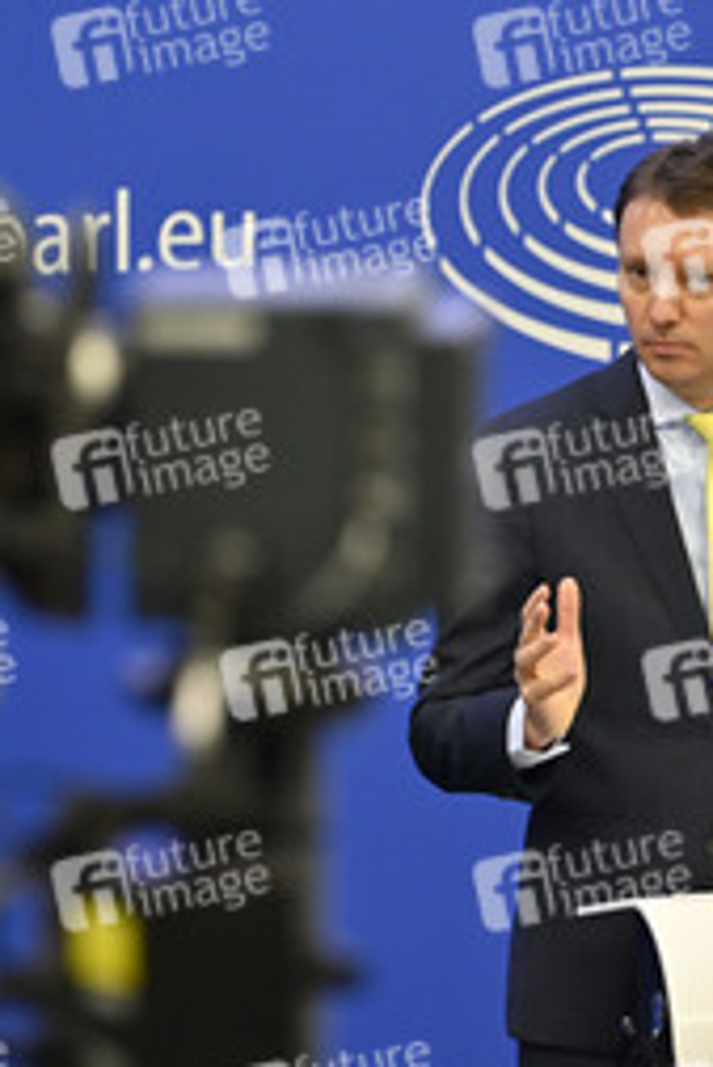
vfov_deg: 8.3
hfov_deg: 5.5
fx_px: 7387
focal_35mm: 249
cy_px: 565
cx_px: 639
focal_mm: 140
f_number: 2.8
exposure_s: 1/400
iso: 1600
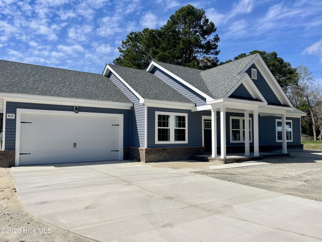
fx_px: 242
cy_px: 121
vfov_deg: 53.1
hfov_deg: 67.3
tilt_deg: +3.4
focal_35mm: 26
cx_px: 161
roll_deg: -0.1
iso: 50
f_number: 1.6
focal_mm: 5.1
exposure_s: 1/6494
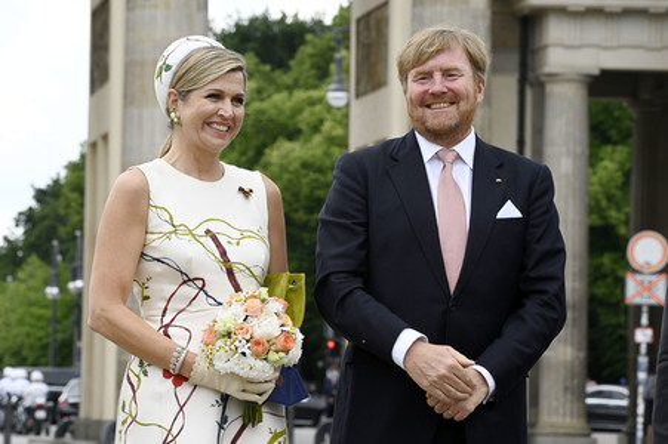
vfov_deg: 6.2
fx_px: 4079
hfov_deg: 9.4
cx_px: 334
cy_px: 222
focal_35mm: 220
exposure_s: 1/640
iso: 1600
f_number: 14
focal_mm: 220
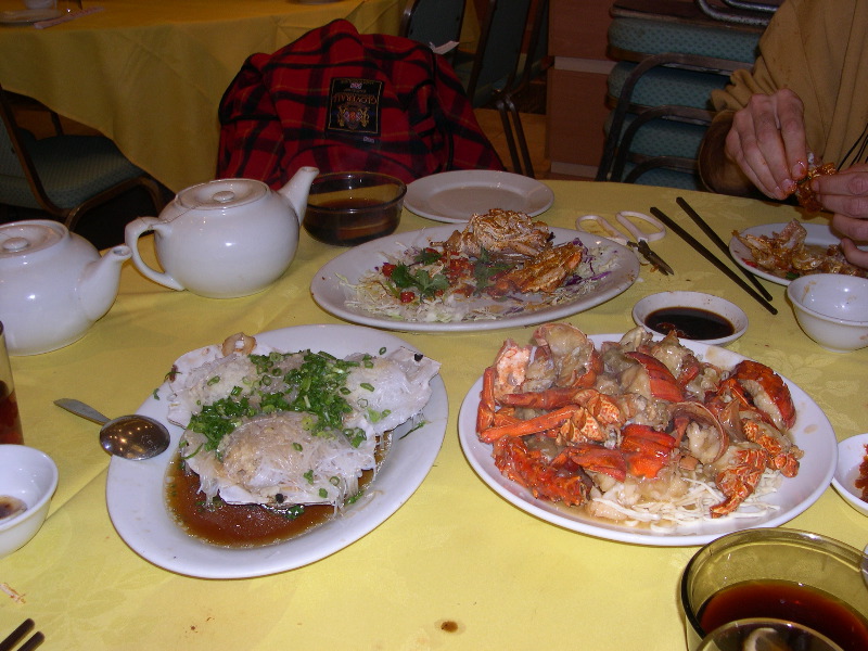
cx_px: 434
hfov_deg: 49.0
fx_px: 953
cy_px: 326
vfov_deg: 37.7
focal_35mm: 38
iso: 100
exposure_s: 1/30
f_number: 7.6
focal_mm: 8
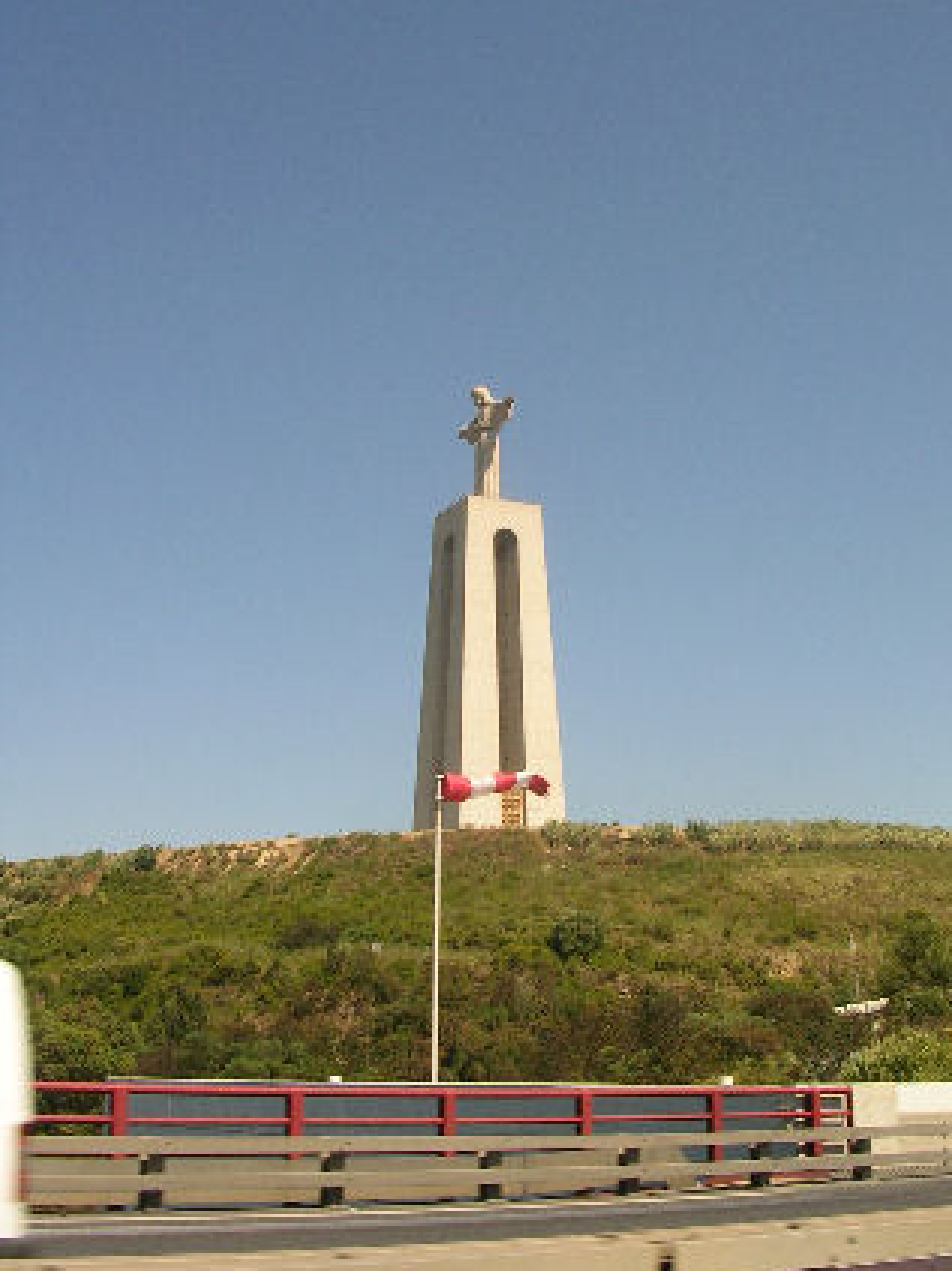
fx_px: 1688
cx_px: 571
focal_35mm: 46
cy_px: 613
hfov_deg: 31.4
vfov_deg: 41.2
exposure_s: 1/289
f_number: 5.6
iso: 50
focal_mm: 5.8
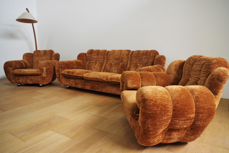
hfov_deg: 67.4
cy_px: 76
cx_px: 114
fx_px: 172
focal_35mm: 27
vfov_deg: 47.9
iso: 800
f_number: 3.5
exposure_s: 1/50
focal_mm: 18
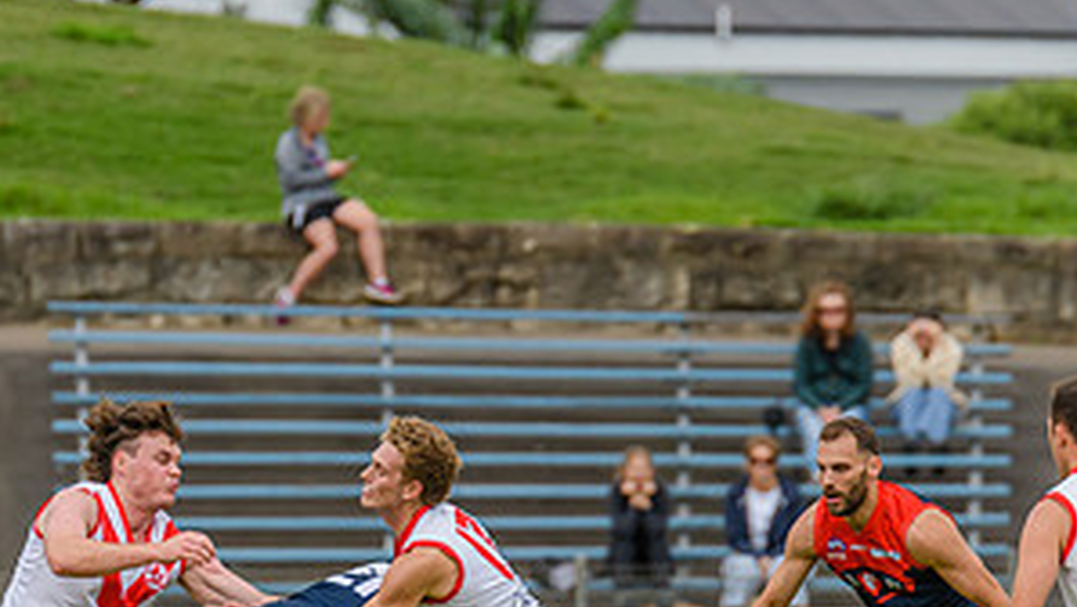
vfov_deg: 1.3
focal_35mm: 918
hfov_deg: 2.4
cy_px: 683
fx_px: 26230
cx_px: 301
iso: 800
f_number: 7.1
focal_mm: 420
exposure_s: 1/2000
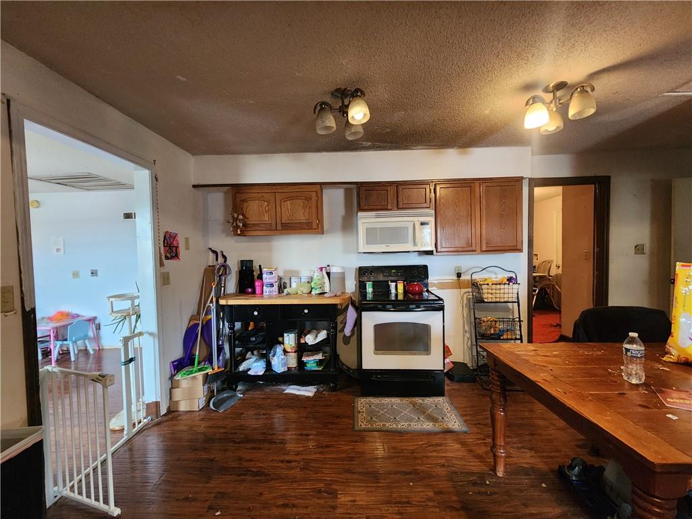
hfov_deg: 106.2
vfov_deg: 89.9
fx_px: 260
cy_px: 260
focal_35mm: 13
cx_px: 346
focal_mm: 2.2
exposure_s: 1/30
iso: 500
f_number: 2.2
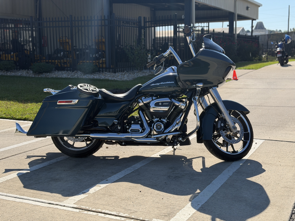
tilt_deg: -7.7
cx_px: 148
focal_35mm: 48
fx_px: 409
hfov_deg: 39.7
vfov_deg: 30.3
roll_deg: +1.4
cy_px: 110
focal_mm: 6.76
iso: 64
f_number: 1.78
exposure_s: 1/3534
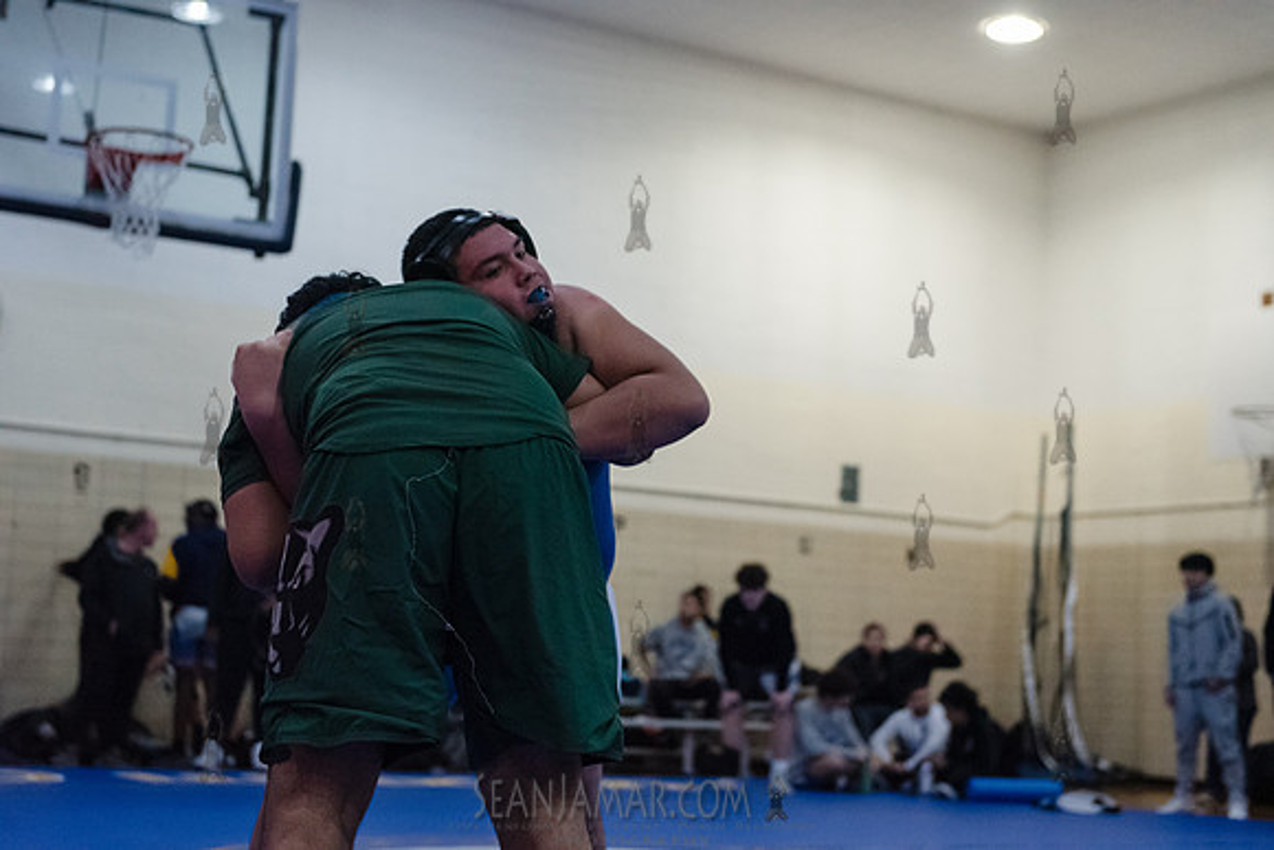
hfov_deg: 33.4
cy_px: 425
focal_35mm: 60
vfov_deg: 22.6
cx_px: 637
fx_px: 2124
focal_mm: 60
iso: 8000
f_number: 3.2
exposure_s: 1/400
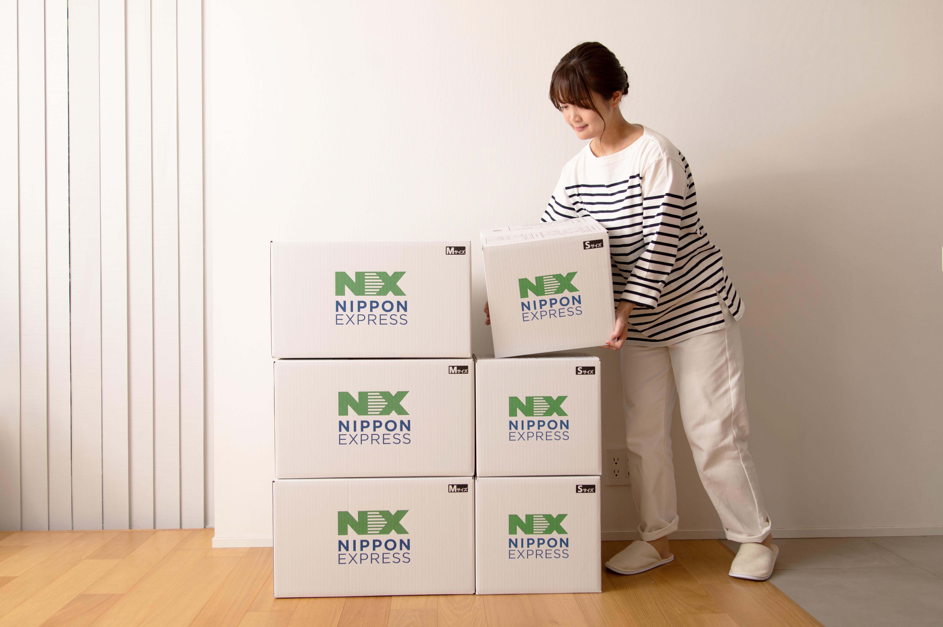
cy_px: 314
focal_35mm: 41
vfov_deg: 32.6
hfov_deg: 47.4
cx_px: 472
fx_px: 1073
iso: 160
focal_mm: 41
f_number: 8
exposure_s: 1/200
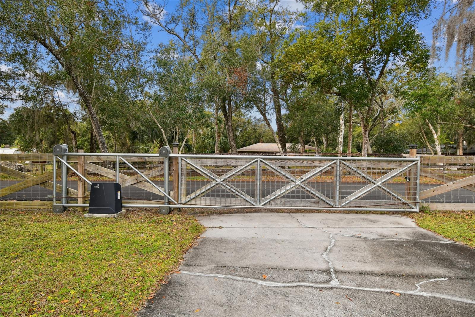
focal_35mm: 21
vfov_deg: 59.5
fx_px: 277
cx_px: 238
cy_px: 158
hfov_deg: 81.2
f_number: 7.1
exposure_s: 1/160
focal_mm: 14
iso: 100
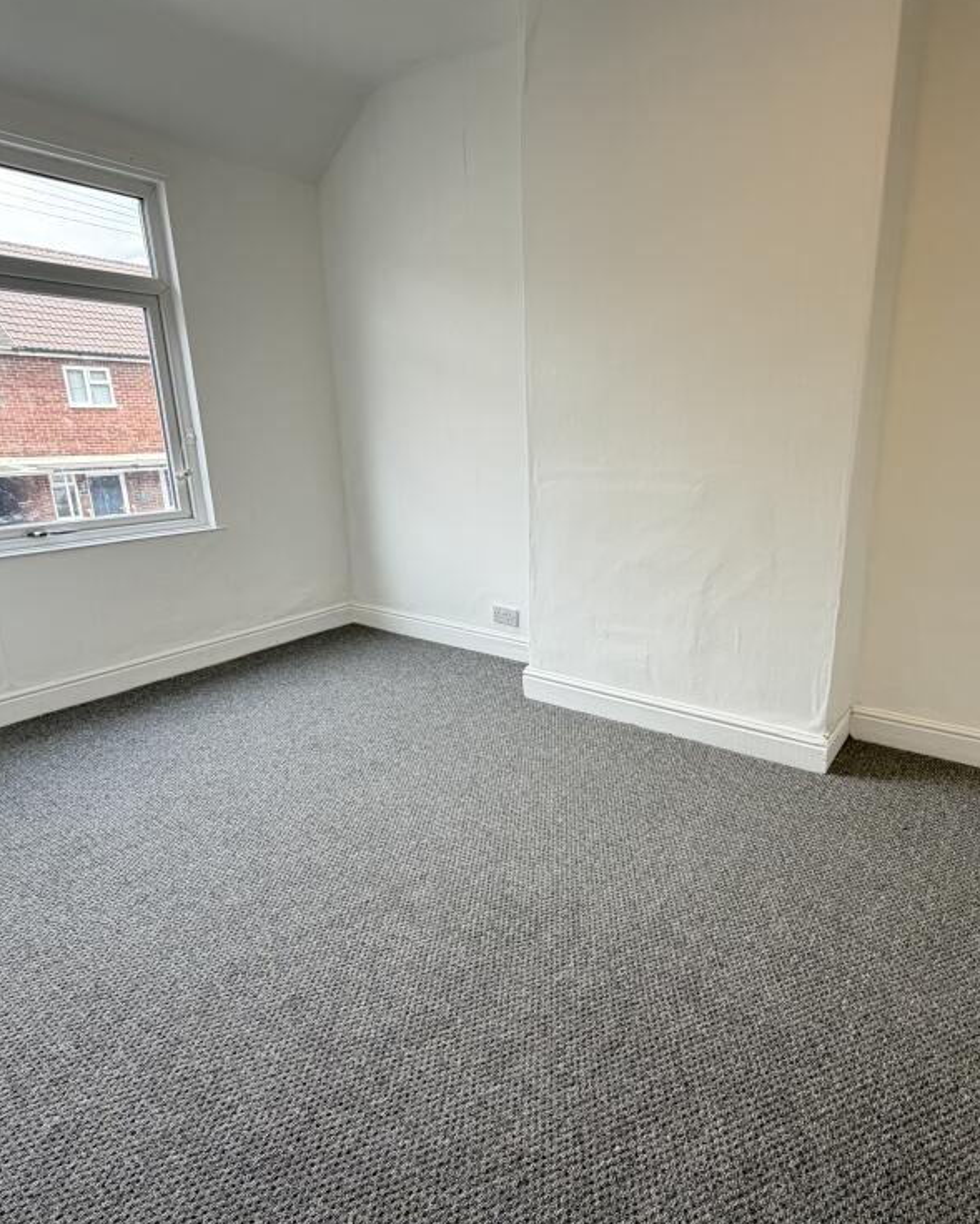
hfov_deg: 69.8
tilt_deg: -14.0
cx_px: 609
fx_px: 689
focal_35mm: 19
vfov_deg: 83.3
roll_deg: -0.9
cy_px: 600
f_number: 2.2
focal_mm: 2.22
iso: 160
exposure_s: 1/121
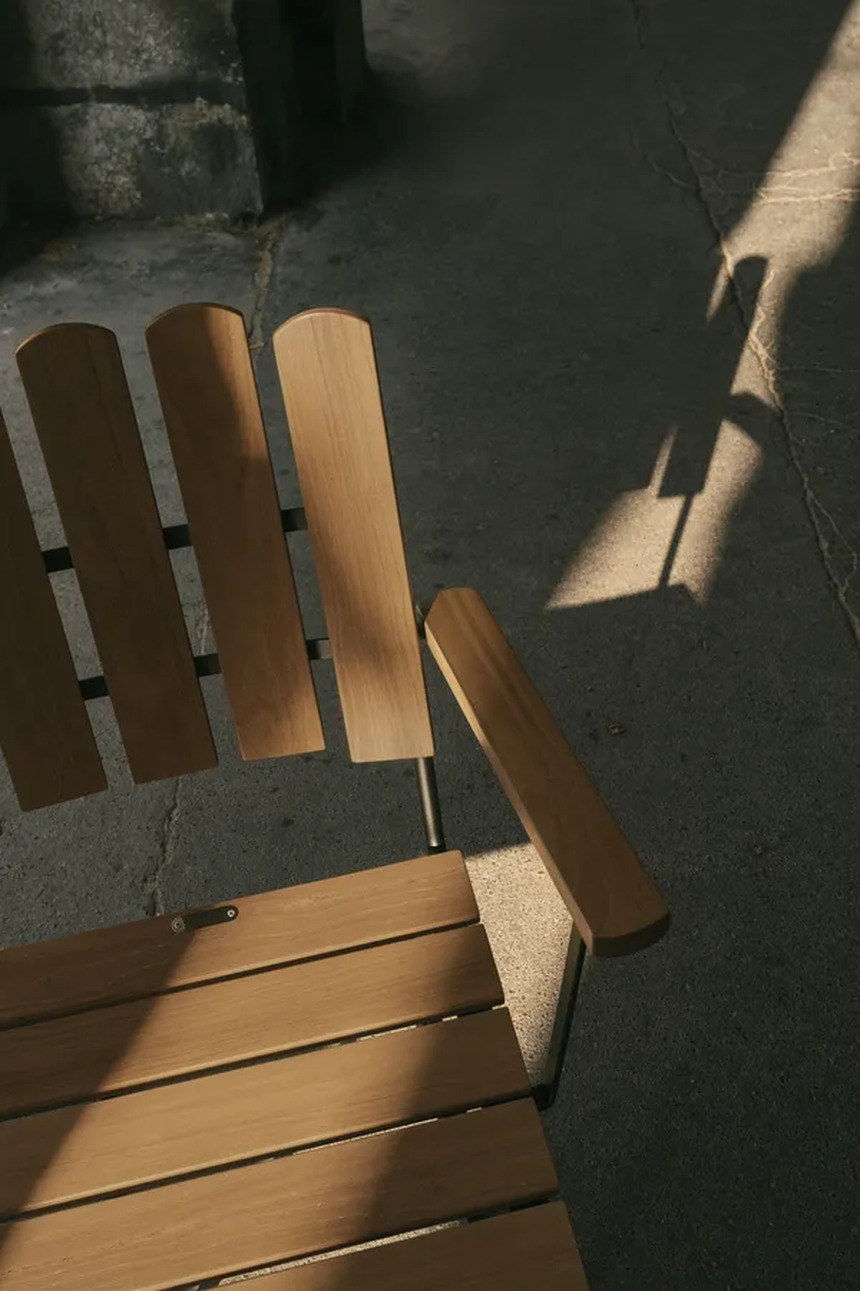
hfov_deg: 36.9
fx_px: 1290
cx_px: 430
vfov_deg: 53.1
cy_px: 646
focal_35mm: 36
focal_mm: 36
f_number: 8
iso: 250
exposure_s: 1/125
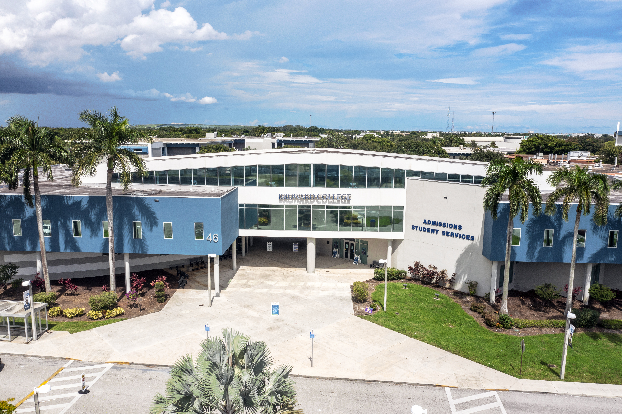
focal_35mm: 28
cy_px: 207
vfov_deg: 46.4
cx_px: 311
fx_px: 484
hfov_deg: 65.5
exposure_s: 1/500
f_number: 6.3
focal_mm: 10.26
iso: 100
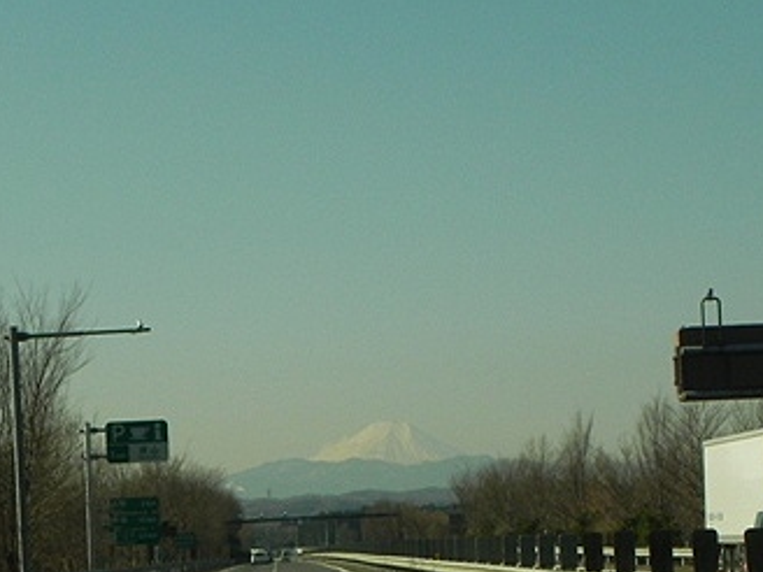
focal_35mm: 139
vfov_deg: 10.6
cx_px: 456
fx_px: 3064
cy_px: 432
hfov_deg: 14.2
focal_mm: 13.4
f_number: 5.6
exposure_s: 1/2000
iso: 200
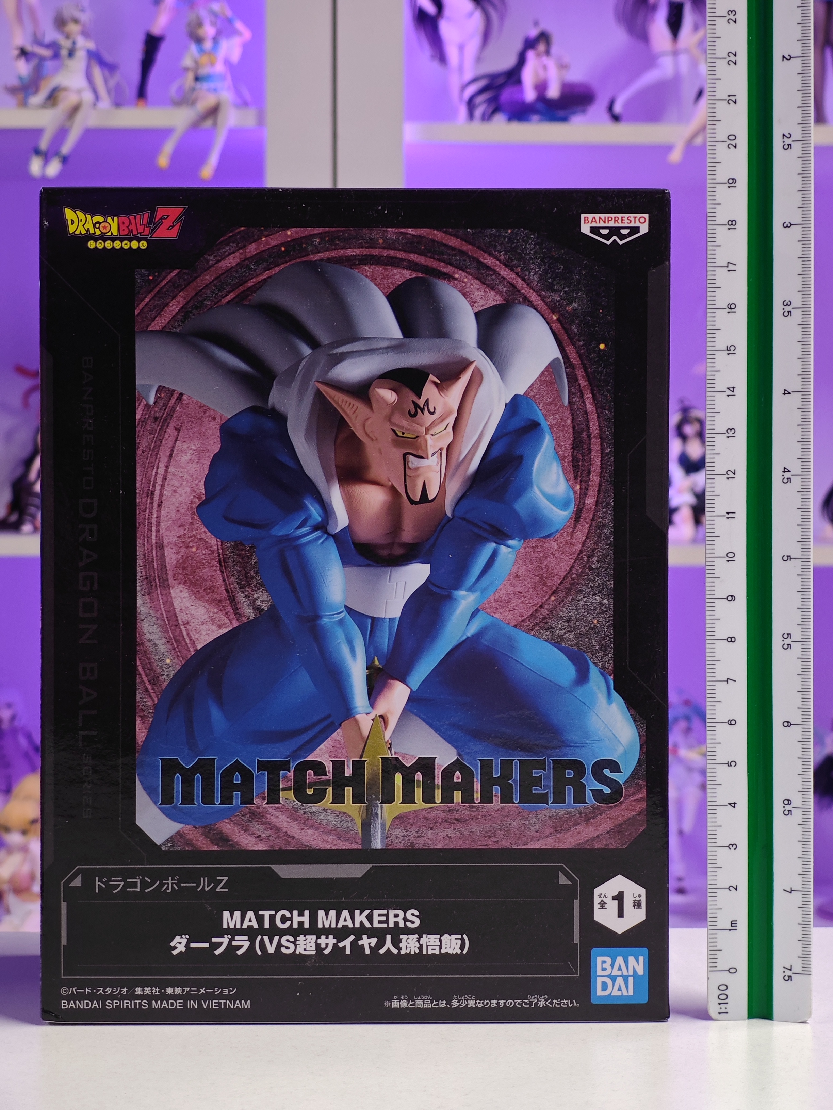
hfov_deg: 18.4
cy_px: 555
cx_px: 416
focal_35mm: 80
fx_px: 2567
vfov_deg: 24.4
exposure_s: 1/14.7
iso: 400
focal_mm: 7.48
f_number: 2.4
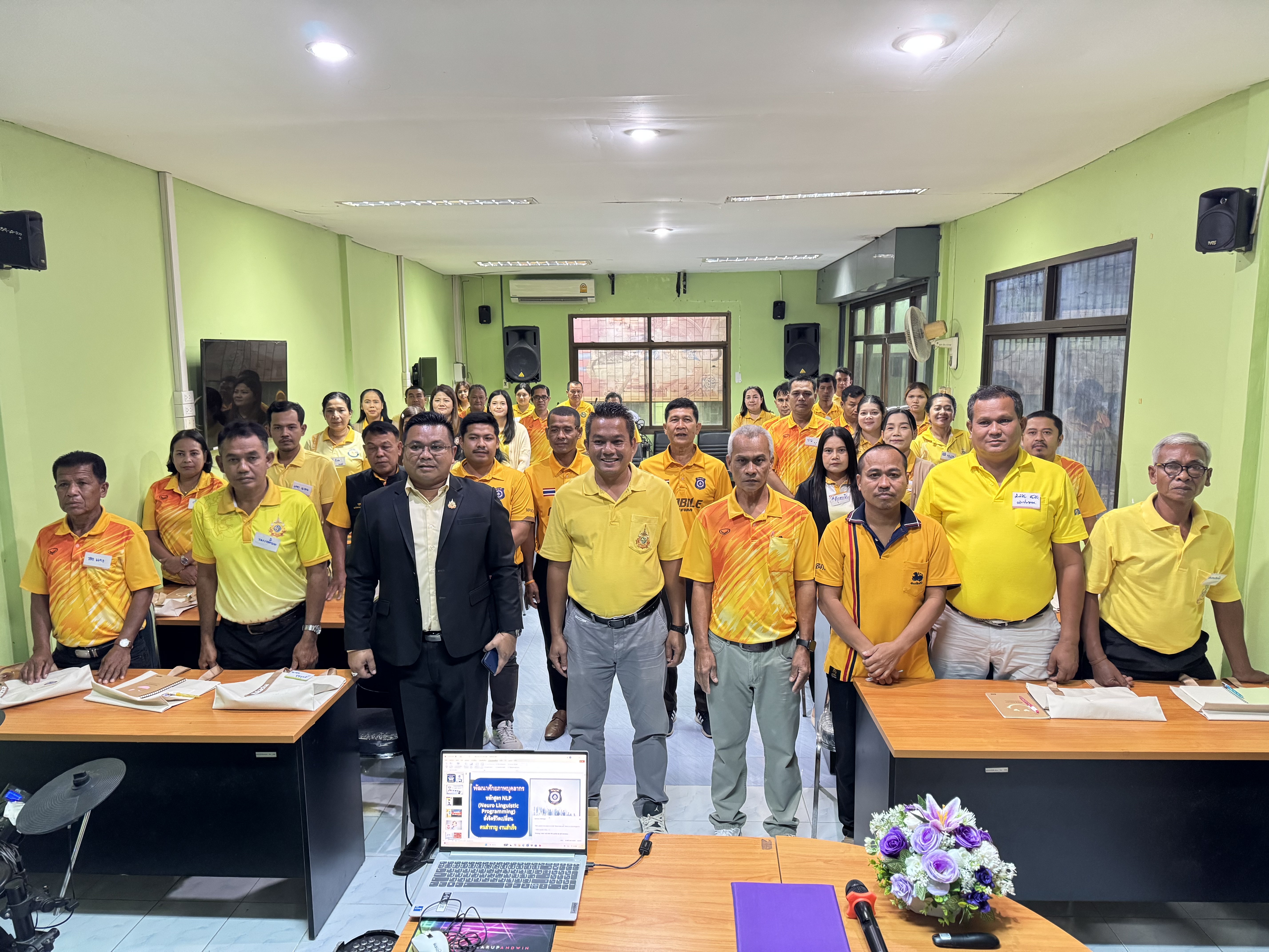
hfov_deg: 71.6
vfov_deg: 56.8
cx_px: 634
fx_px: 880
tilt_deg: -8.4
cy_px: 476
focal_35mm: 24
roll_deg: +1.0
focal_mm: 6.76
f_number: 1.78
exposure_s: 1/33
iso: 640
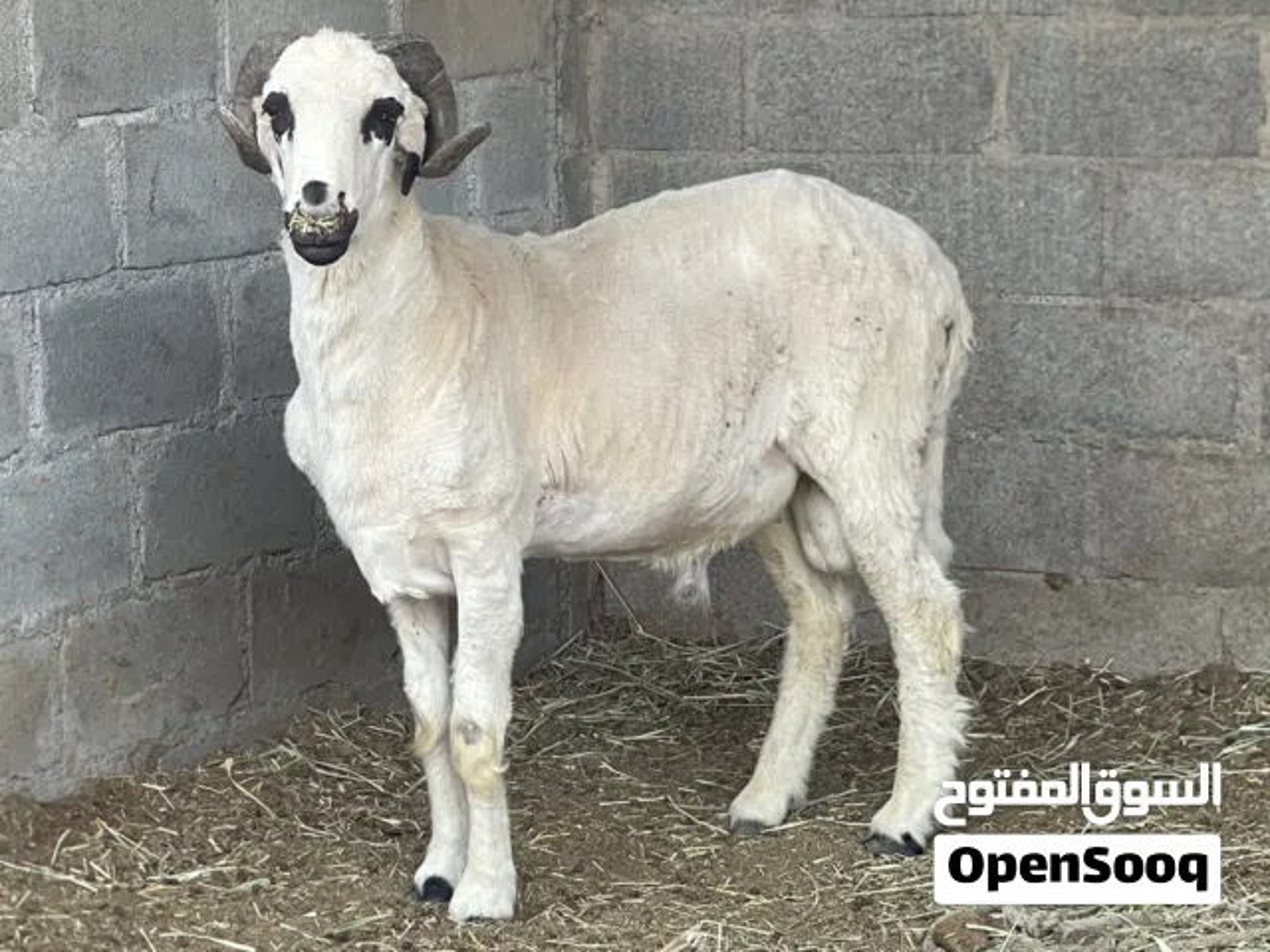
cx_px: 635
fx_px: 2348
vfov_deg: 22.9
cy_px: 476
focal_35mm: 64
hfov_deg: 30.3
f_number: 2.2
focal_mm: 7.5
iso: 80
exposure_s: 1/99
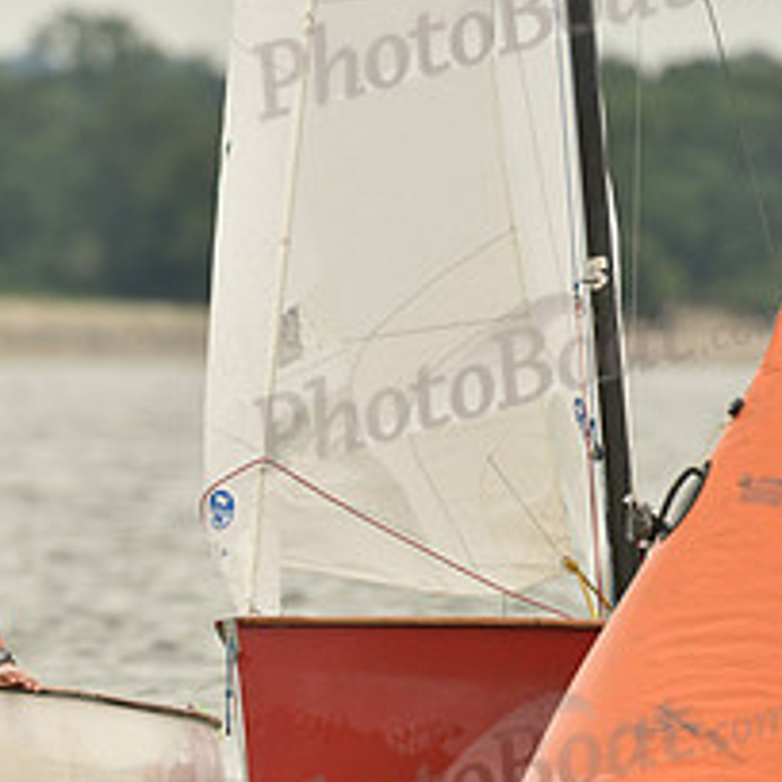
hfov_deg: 1.8
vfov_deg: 1.8
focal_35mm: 969
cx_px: 58
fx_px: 24766
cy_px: 627
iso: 320
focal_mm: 400
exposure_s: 1/1250
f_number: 5.6
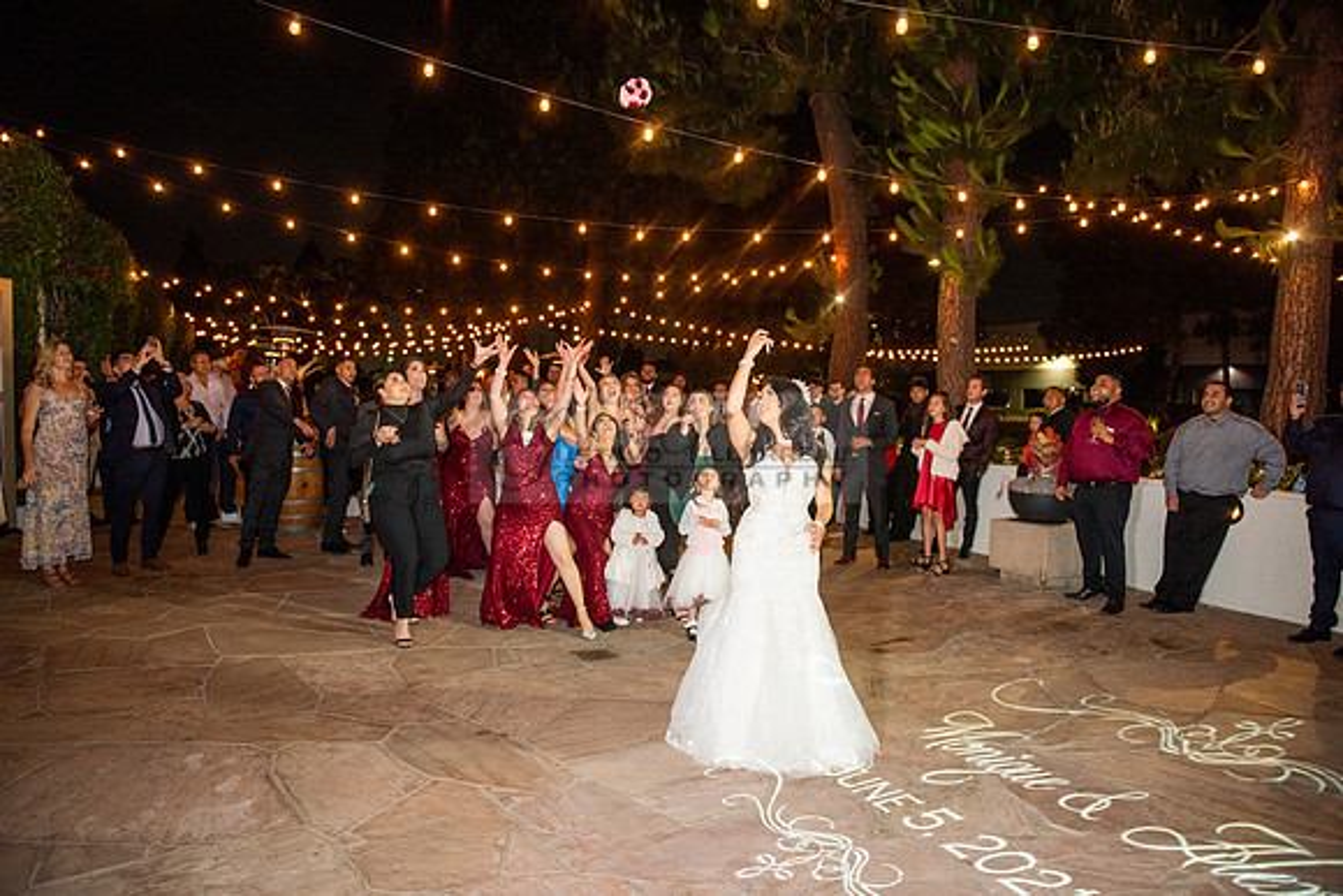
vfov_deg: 53.2
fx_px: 896
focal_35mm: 24
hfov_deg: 73.7
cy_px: 448
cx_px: 672
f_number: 2.8
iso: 1250
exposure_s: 1/125
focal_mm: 24
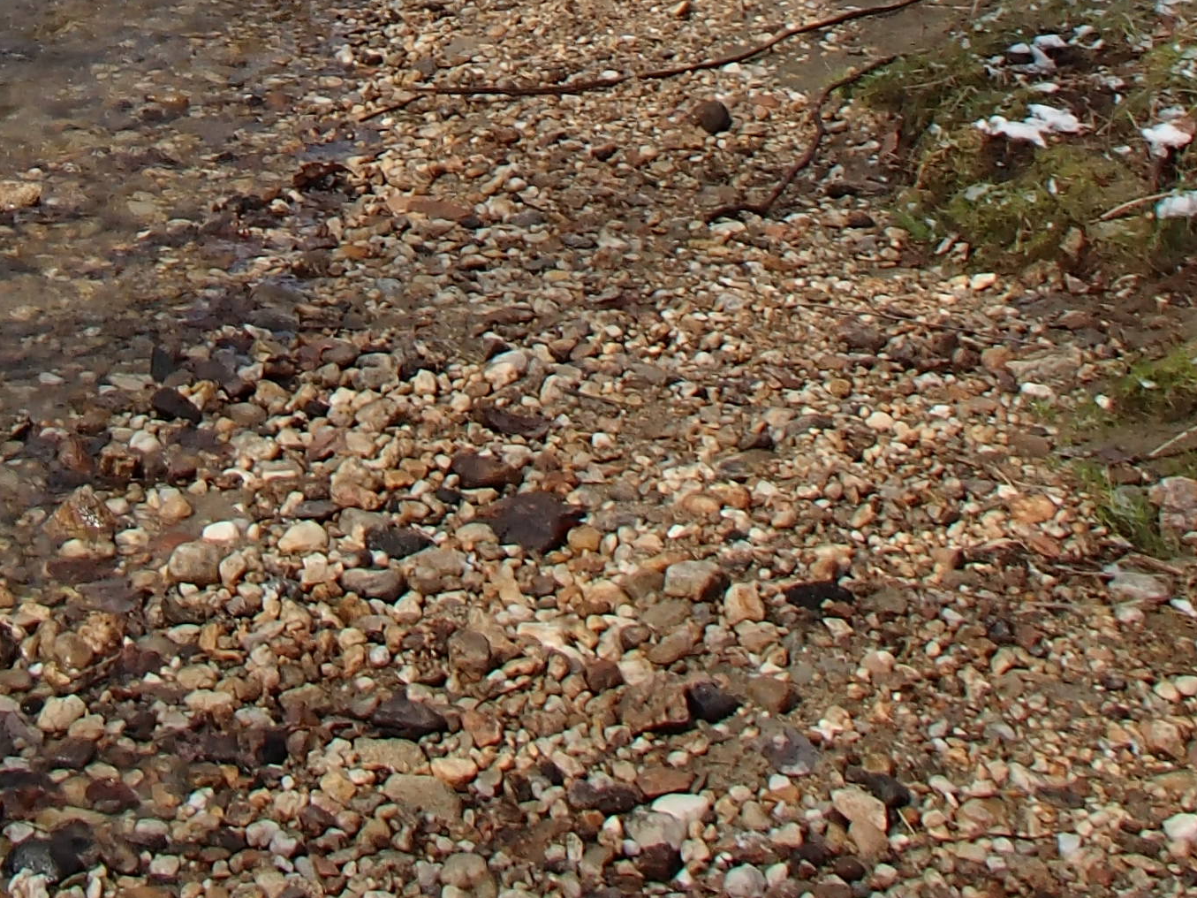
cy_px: -400
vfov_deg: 16.6
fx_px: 2835
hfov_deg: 23.2
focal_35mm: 82
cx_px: 125
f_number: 3.9
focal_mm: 5
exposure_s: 1/640
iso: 100
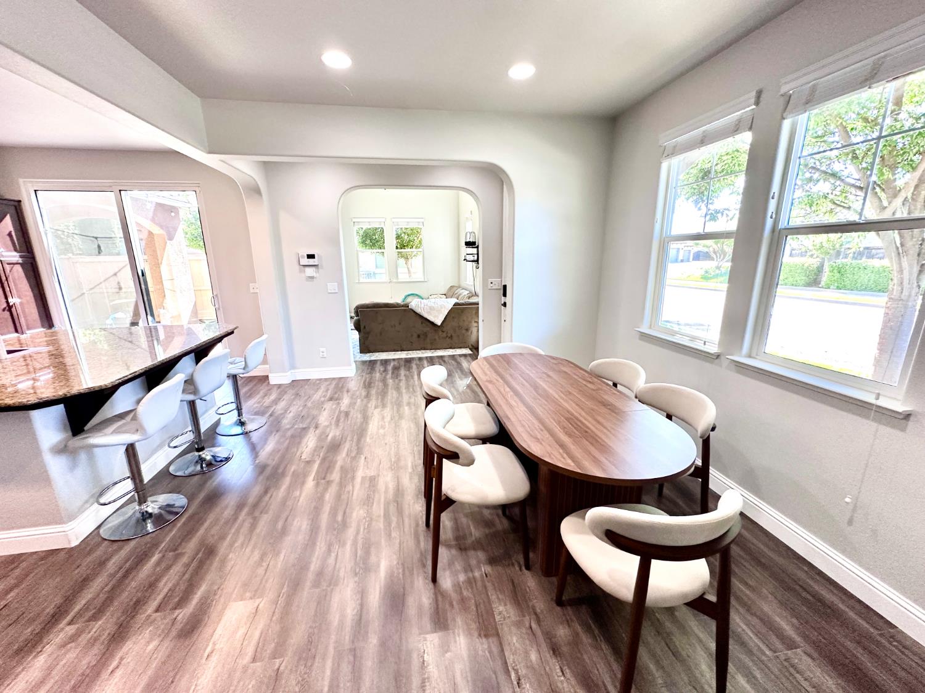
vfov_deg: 85.7
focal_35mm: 14
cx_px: 462
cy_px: 346
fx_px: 374
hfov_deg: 102.1
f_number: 2.2
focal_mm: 2.22
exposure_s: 1/120
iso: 250
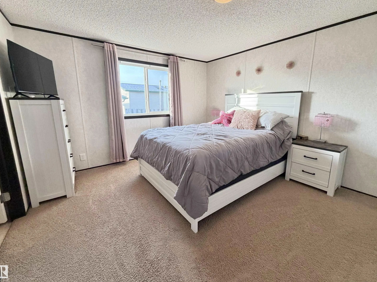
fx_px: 163
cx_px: 197
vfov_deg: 81.6
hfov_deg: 98.1
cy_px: 132
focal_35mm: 15
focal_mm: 2.22
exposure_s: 1/120
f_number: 2.2
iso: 250
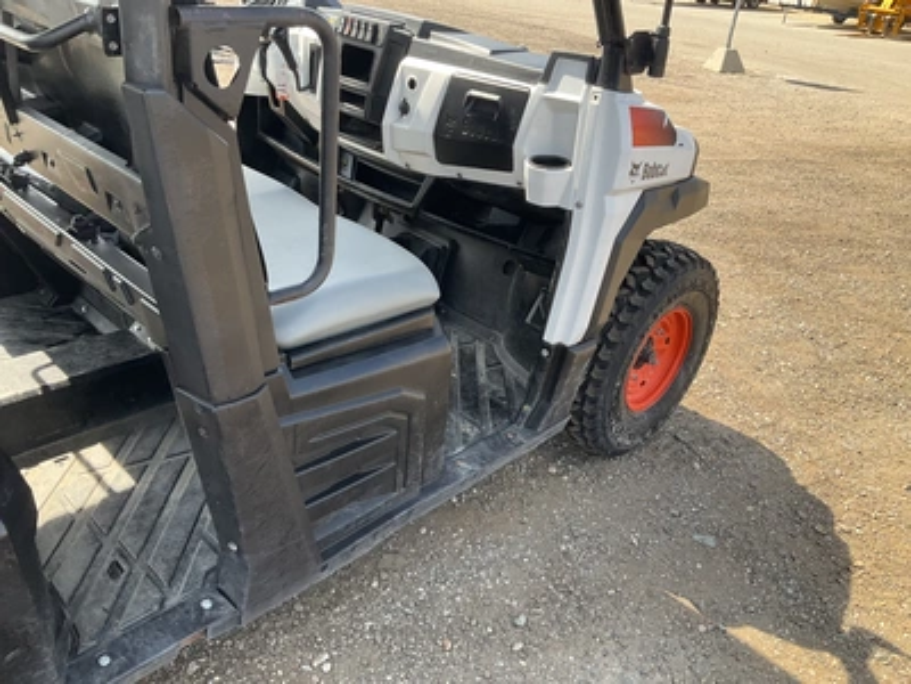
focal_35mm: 29
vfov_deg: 48.2
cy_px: 342
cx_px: 456
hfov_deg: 61.7
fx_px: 763
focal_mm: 3
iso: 25
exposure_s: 1/286
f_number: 1.8
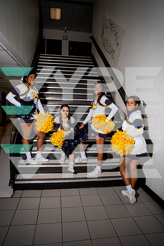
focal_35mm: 24
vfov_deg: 73.7
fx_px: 164
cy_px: 123
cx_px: 82
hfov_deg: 53.1
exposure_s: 1/250
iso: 250
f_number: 5.6
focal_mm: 24
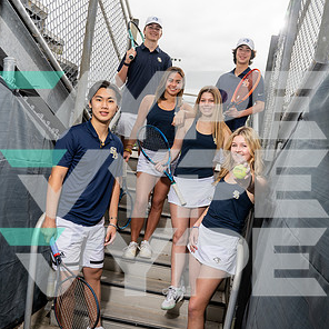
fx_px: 430
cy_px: 185
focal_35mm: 40
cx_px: 164
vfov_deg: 41.8
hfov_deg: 41.9
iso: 200
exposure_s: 1/160
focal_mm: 31
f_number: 8
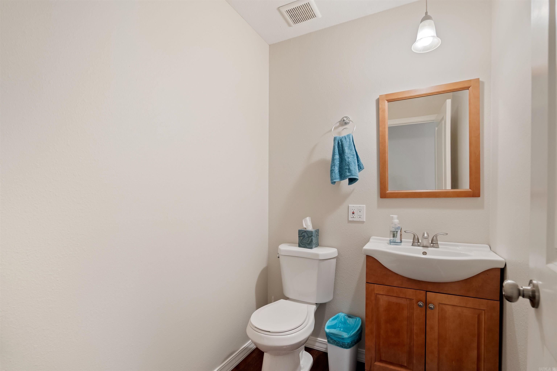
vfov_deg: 73.7
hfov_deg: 96.7
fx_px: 248
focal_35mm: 16
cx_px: 278
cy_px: 186
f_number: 5.6
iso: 1250
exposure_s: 1/5
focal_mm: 16
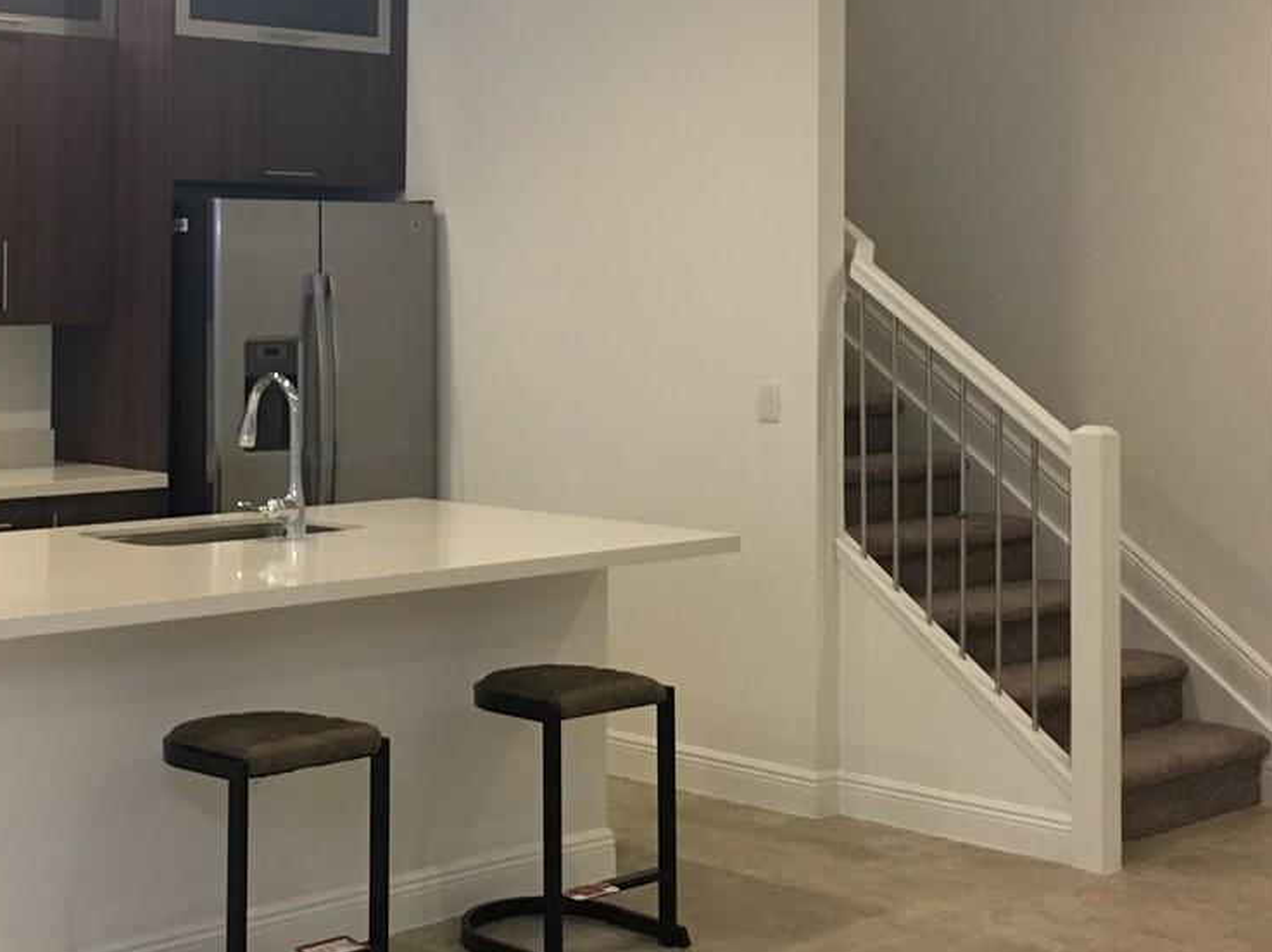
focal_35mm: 63
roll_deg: -0.2
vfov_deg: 23.0
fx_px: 2314
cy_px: 207
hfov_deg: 30.5
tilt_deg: +4.3
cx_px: 423
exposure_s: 1/30
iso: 125
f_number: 2.2
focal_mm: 4.15
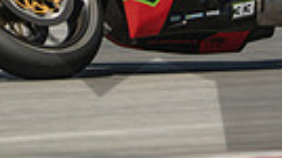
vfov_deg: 0.6
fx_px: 14250
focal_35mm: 1908
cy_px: -106
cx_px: 259
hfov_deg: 1.1
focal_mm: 280
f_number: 2.8
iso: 640
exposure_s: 1/400
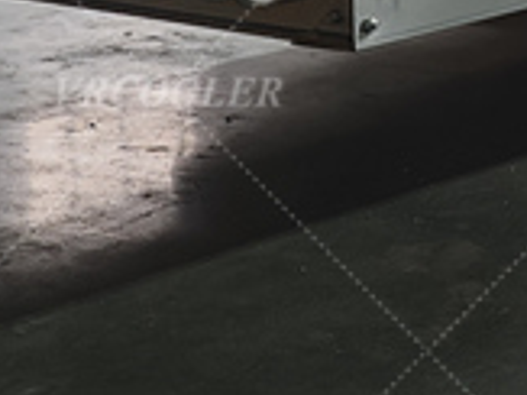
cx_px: 546
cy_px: -563
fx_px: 2312
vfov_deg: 8.8
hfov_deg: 12.8
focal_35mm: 152
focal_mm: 6.55
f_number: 1.6
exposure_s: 1/101
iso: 500
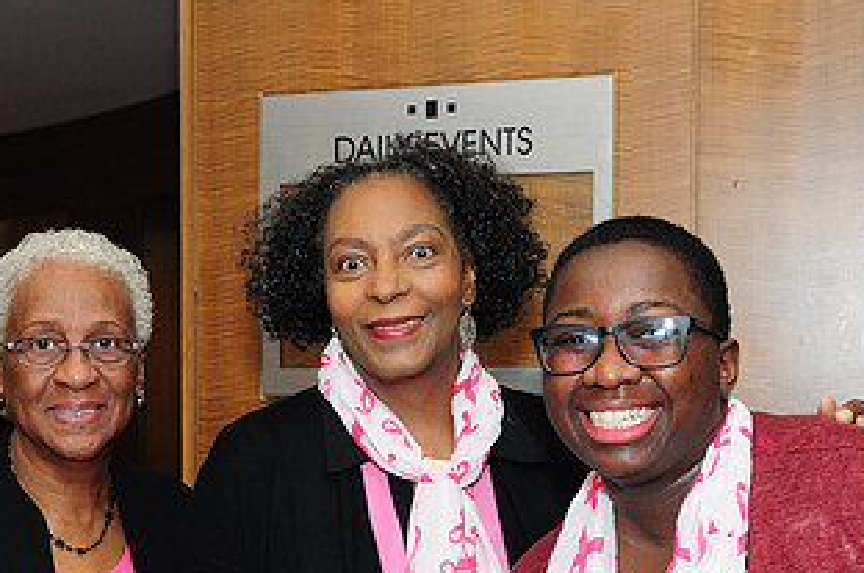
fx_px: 1605
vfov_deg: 19.8
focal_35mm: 67
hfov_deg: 30.0
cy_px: 530
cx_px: 332
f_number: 4.5
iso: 800
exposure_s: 1/60
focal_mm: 24
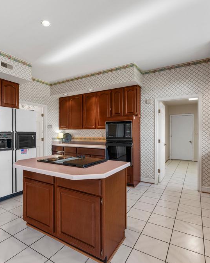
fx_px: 155
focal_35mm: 20
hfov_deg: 67.3
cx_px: 82
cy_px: 133
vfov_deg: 80.4
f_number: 8
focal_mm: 14
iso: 640
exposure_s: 1/5
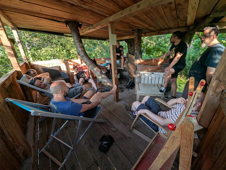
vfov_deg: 90.1
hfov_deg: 106.1
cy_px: 85
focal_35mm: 13
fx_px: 85
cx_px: 113
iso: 54
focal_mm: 1.95
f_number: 2.2
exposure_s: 1/105
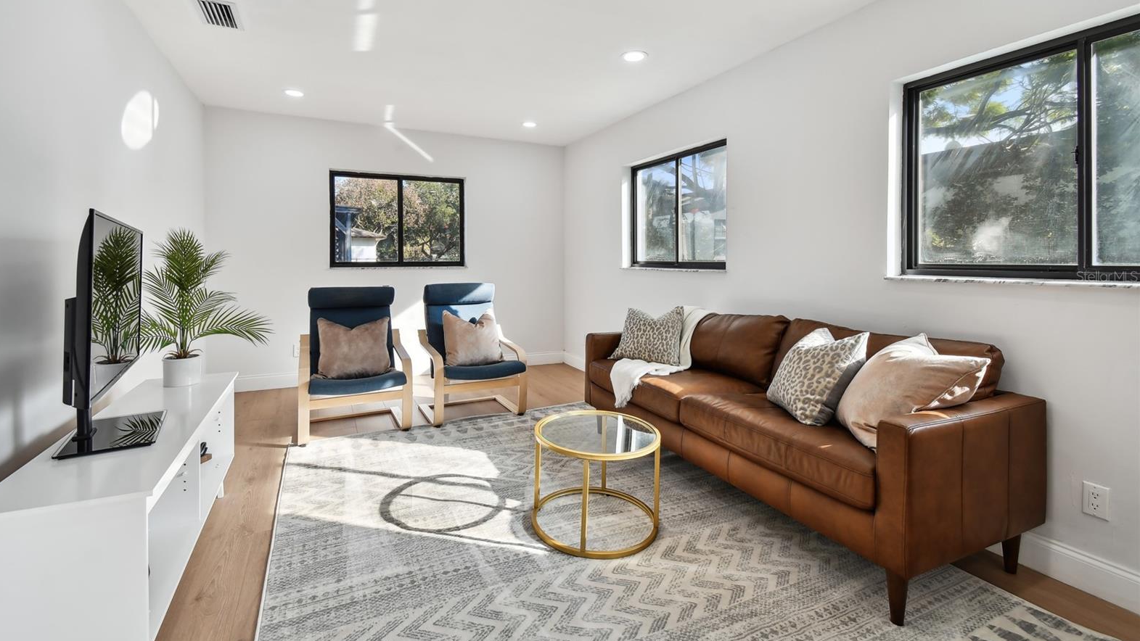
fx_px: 484
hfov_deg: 99.4
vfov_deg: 66.8
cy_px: 276
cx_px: 560
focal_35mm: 16
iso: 100
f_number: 7.1
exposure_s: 1/25
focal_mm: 10
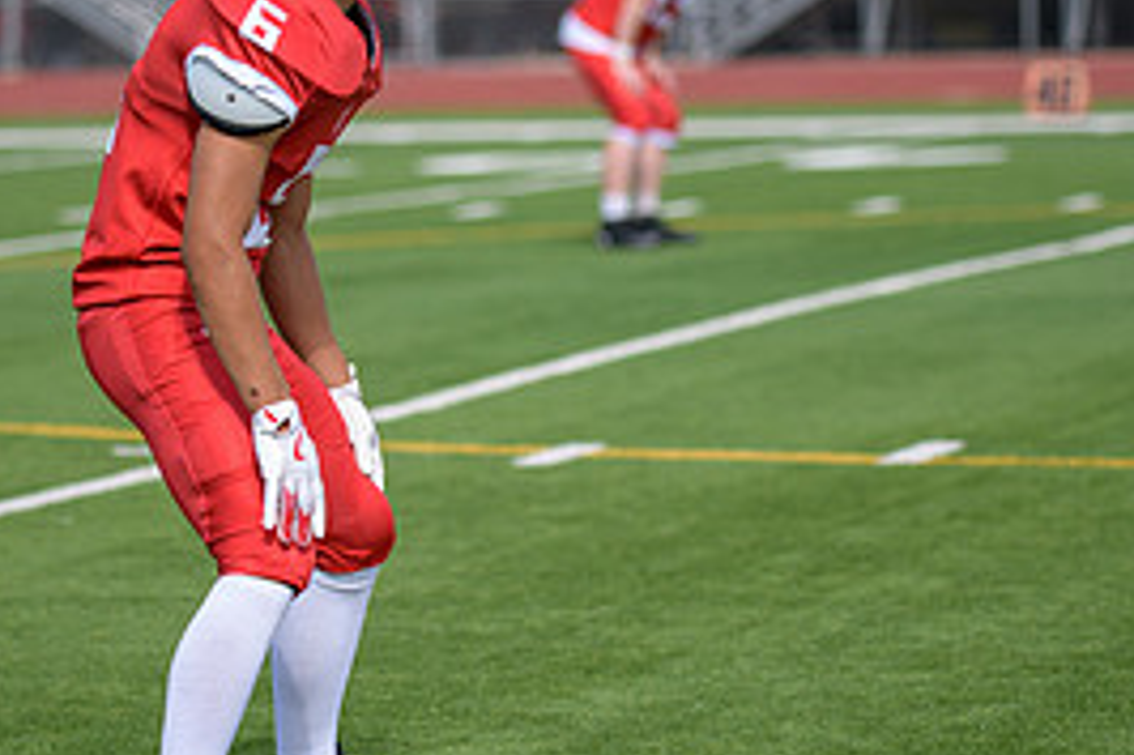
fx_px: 8594
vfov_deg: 5.0
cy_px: 168
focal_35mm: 273
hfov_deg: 7.5
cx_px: 499
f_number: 2.8
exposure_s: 1/3200
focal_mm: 125
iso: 200
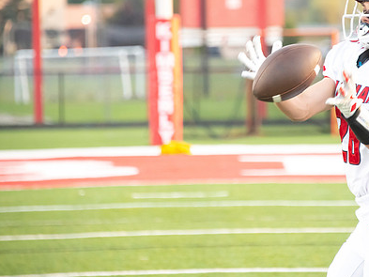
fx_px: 3785
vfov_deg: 4.2
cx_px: 240
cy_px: 104
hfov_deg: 5.6
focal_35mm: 355
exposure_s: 1/640
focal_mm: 250
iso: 4000
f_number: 5.6
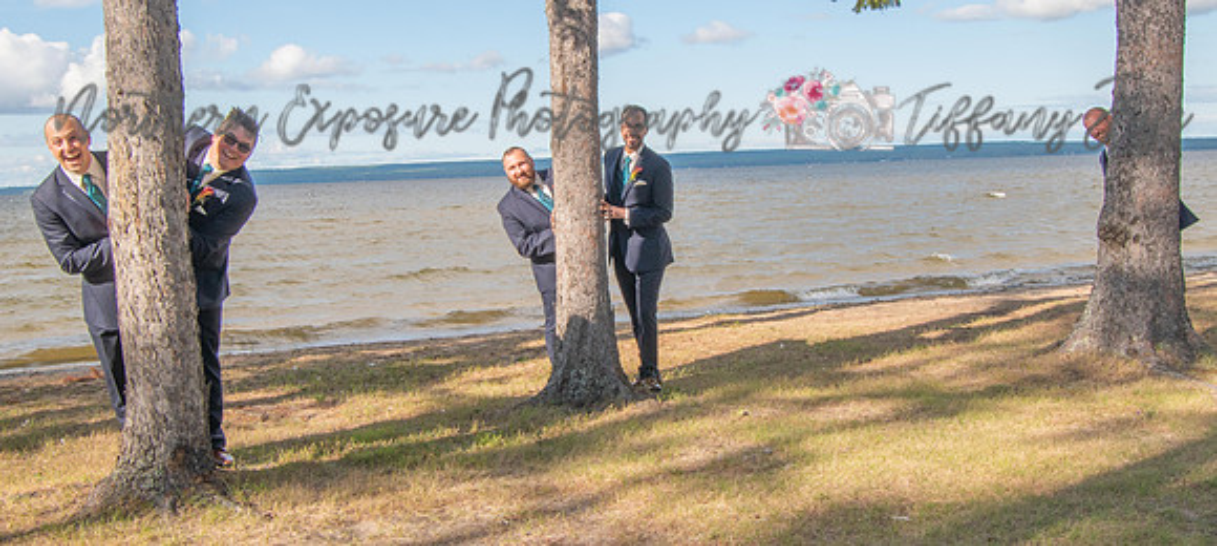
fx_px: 1265
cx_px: 589
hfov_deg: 51.4
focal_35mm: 41
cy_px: 264
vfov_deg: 24.3
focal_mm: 20
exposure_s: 1/200
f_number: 10
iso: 100
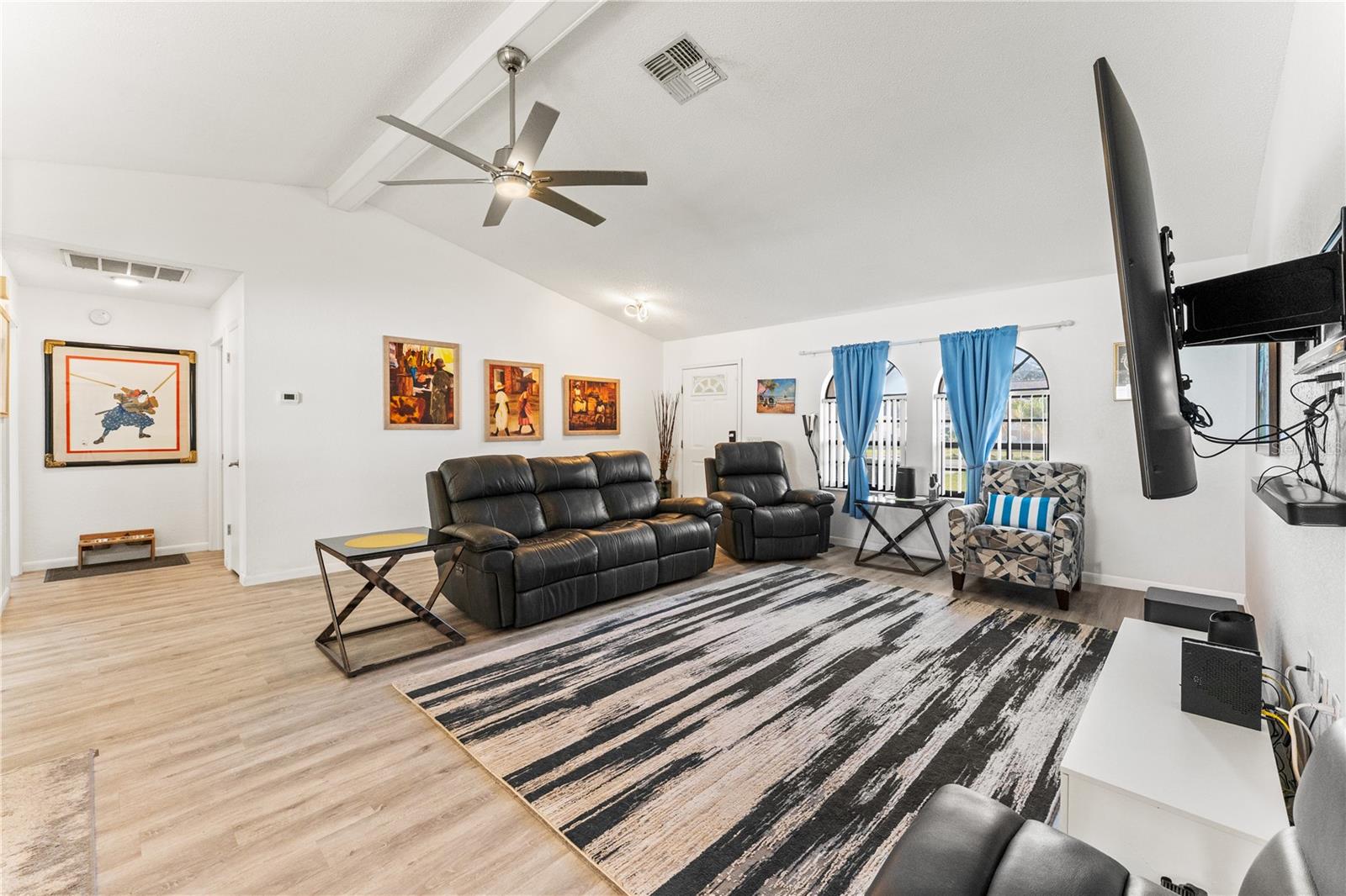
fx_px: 523
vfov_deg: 81.2
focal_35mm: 14
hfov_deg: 104.3
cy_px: 448
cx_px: 673
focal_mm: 14
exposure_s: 1/30
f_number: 9
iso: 1600
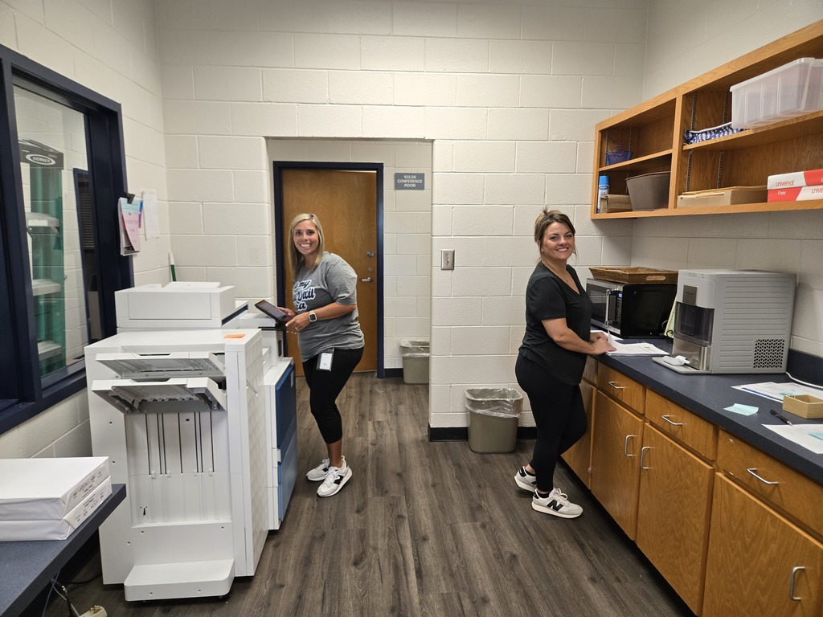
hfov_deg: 73.9
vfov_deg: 58.9
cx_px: 412
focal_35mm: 23
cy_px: 308
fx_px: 547
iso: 160
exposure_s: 1/120
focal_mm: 5.4
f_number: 1.8
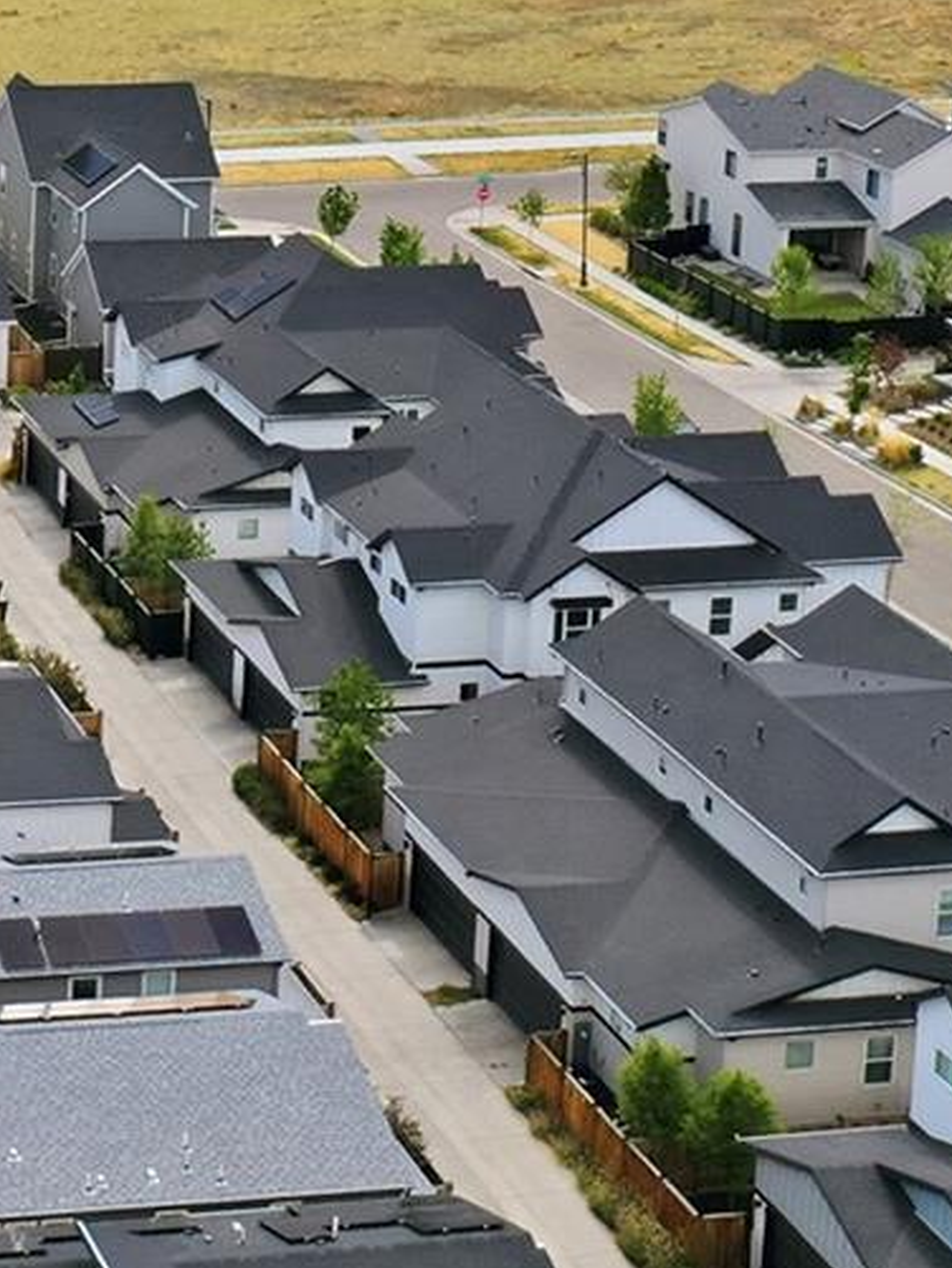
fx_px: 3152
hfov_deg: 16.8
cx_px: 18
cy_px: 165
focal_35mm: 86
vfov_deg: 22.3
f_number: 5.6
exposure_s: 1/500
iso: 100
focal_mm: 10.3
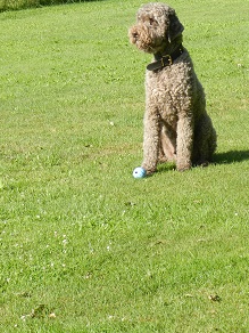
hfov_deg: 8.3
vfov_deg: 11.1
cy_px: 112
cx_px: 164
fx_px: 1707
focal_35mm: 178
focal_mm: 23.1
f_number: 5
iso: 160
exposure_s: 1/320
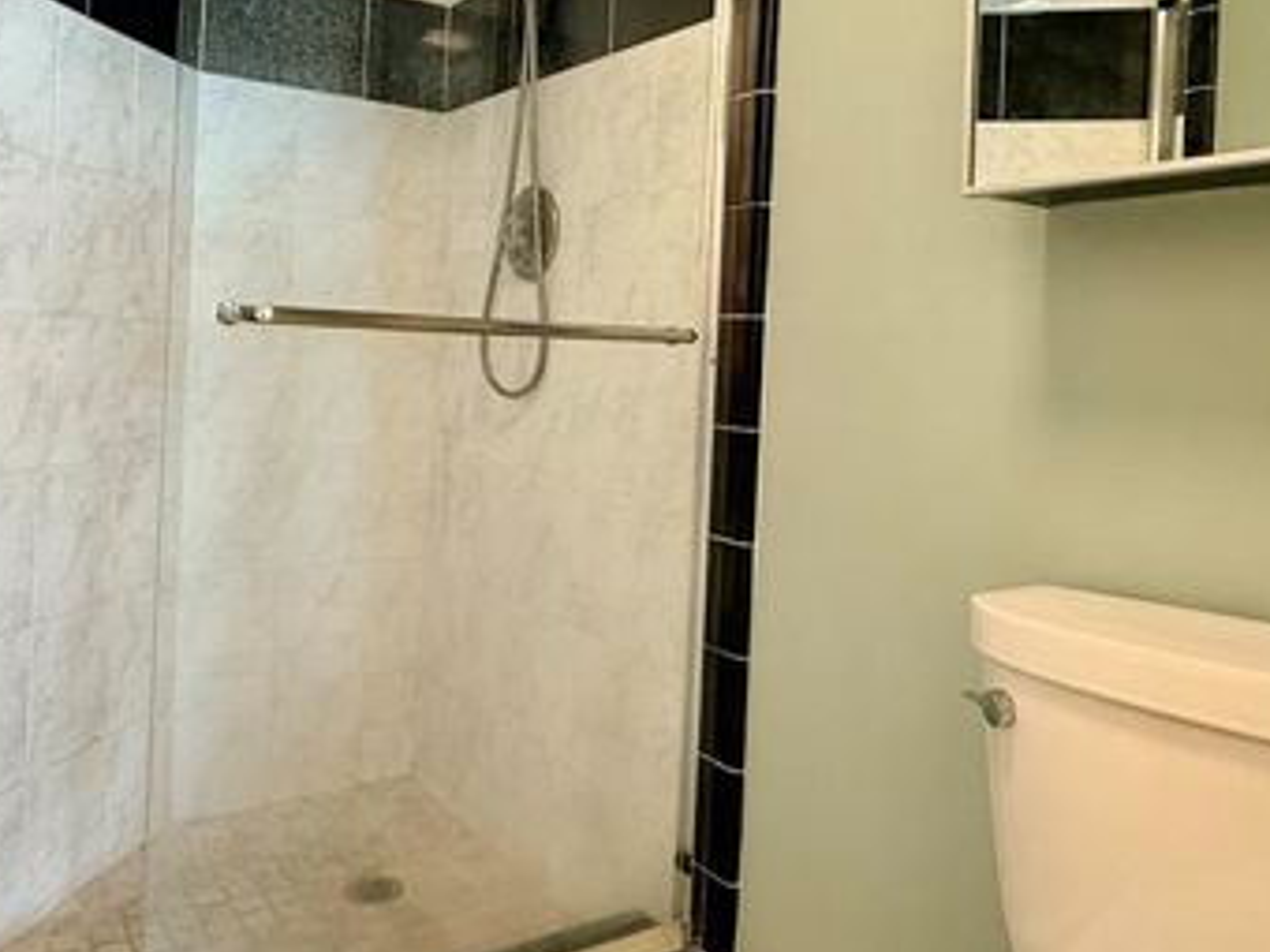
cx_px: 543
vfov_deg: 47.7
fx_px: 1064
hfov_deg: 61.4
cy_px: 343
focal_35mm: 29
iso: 400
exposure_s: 1/60
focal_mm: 2.22
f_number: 2.2
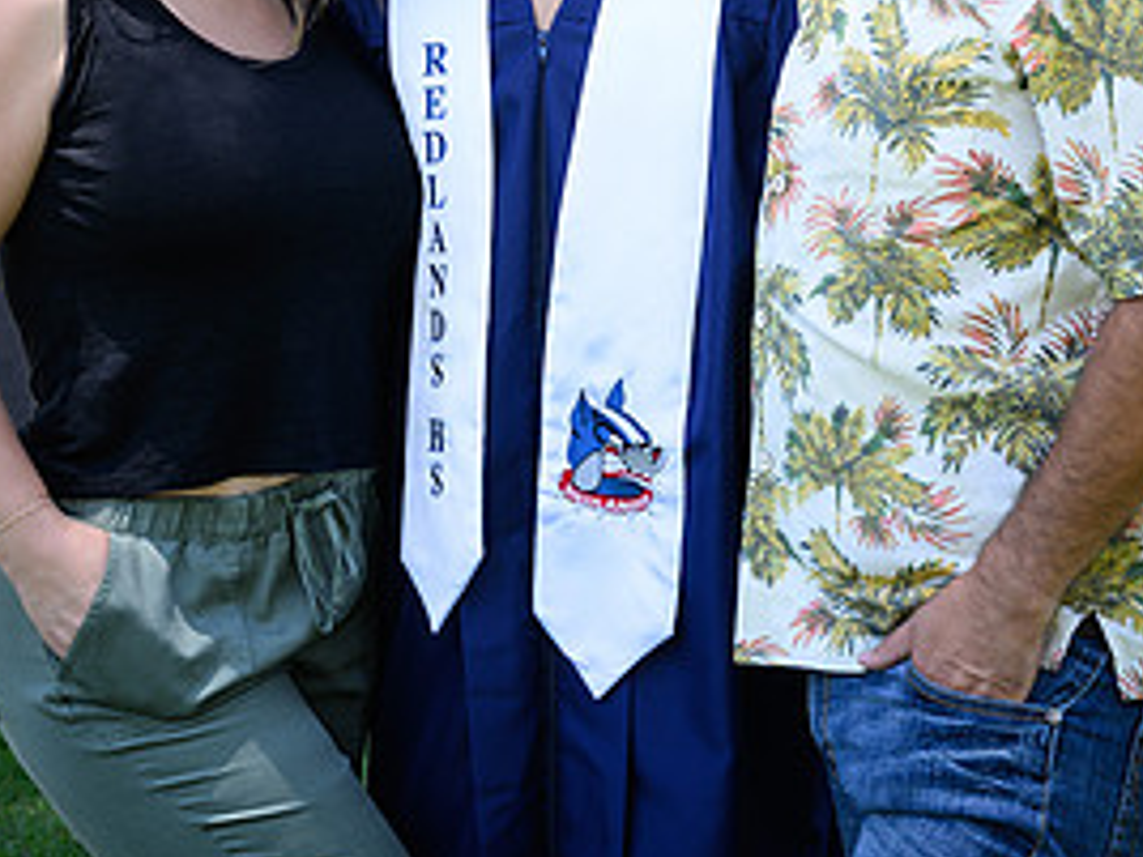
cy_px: -4
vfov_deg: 10.7
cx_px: 580
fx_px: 4524
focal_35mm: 137
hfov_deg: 14.4
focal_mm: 85
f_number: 8
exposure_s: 1/50
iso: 100
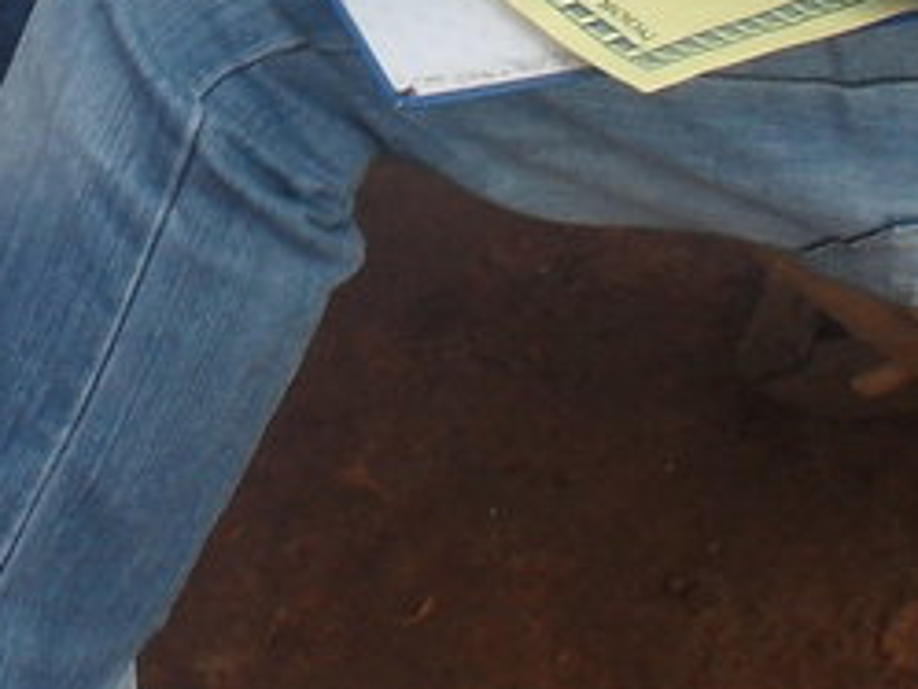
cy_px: -435
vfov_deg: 9.2
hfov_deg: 12.6
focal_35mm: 156
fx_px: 4139
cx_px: 310
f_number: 8.3
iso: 80
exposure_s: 1/60
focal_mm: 6.3
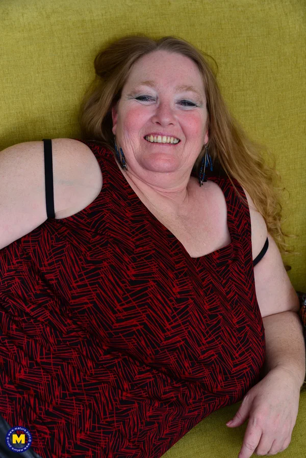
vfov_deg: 28.8
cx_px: 153
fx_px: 892
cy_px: 229
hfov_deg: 19.5
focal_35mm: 70
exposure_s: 1/100
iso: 200
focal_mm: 70
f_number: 8
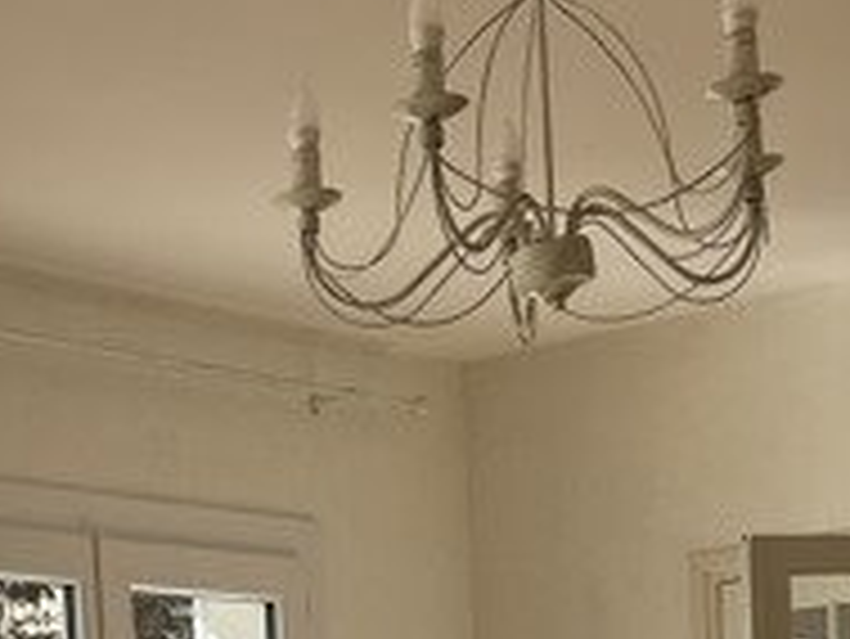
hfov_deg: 17.7
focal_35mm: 110
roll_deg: +2.3
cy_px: 1314
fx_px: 2703
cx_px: 175
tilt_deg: -7.8
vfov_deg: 11.9
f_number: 1.6
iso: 50
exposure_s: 1/1252
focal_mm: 5.1
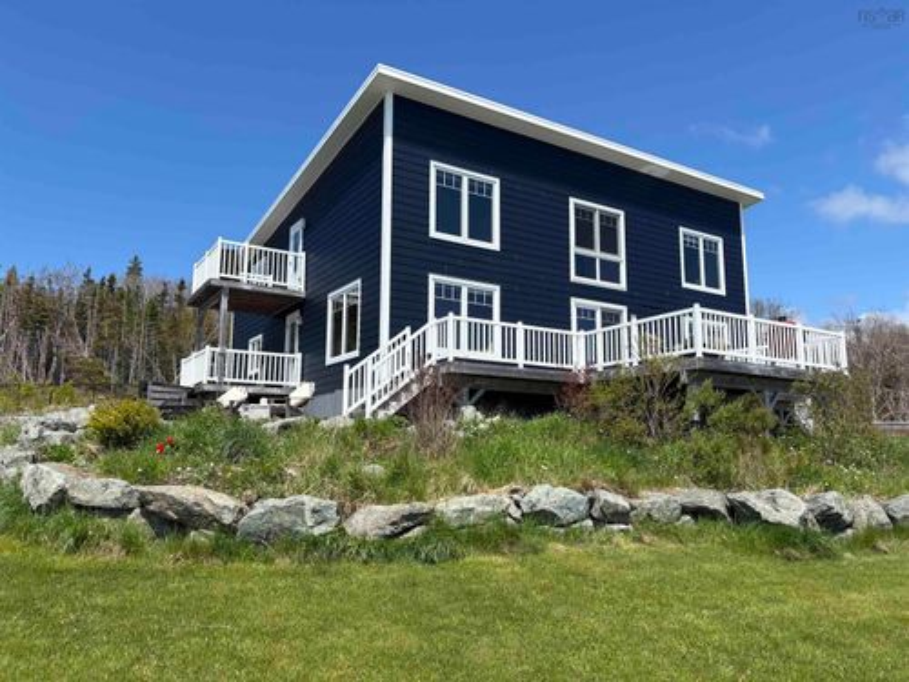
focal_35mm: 26
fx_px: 683
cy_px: 341
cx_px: 454
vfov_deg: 53.1
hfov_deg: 67.3
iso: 50
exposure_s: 1/2985
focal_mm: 5.96
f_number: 1.6
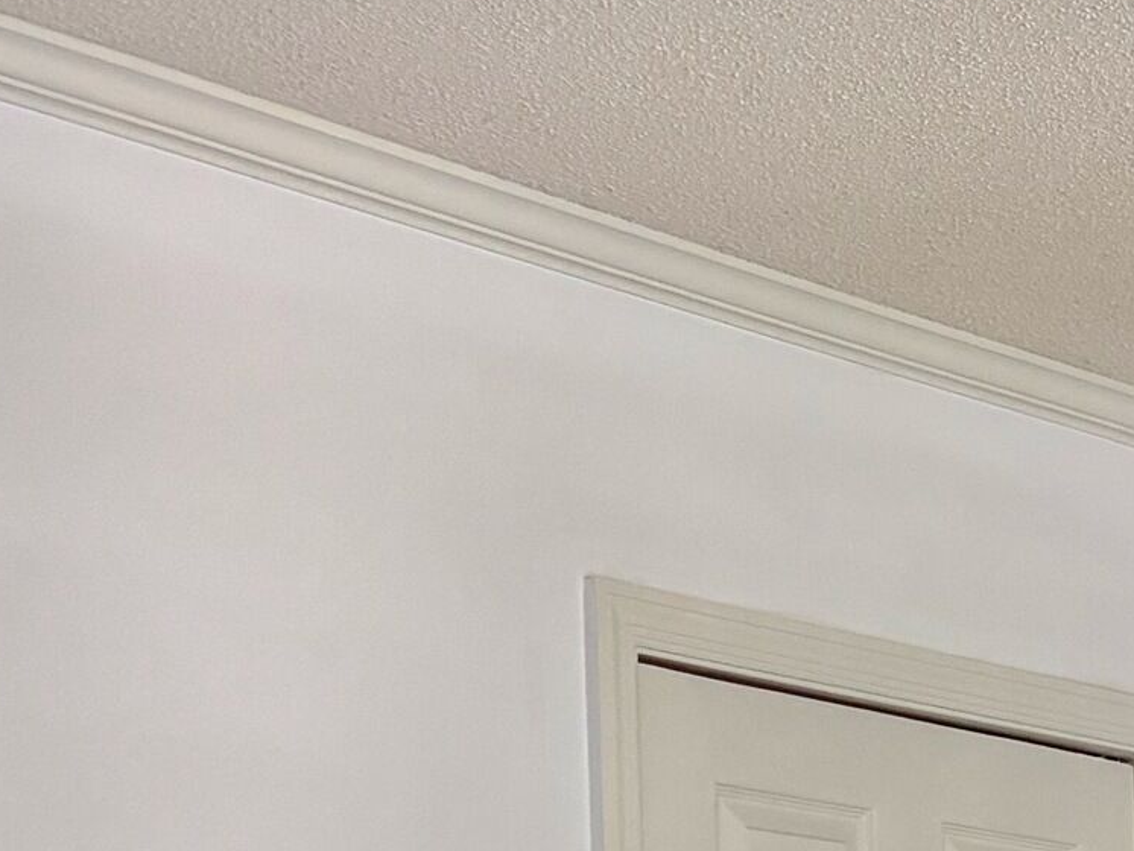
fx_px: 3506
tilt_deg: -2.1
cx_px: 2096
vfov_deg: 12.8
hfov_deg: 15.5
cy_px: 1436
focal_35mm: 107
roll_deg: +1.5
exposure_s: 1/67
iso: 125
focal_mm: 5.96
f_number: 1.6
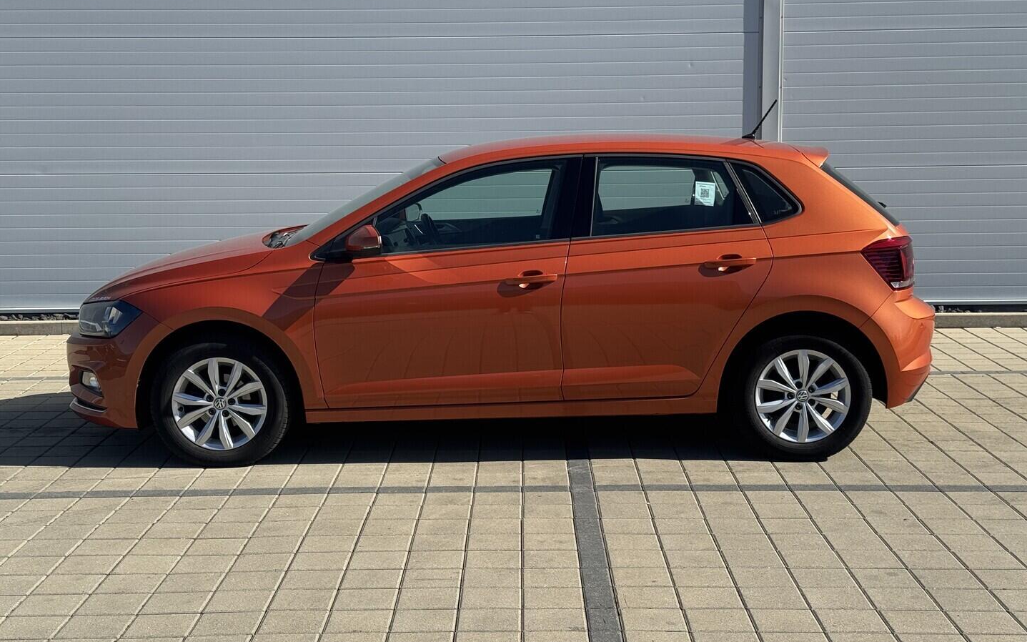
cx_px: 513
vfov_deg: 25.3
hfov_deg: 39.6
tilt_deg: -6.0
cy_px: 284
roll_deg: +0.8
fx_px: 1427
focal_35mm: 51
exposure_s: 1/3425
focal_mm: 6.76
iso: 64
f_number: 1.78
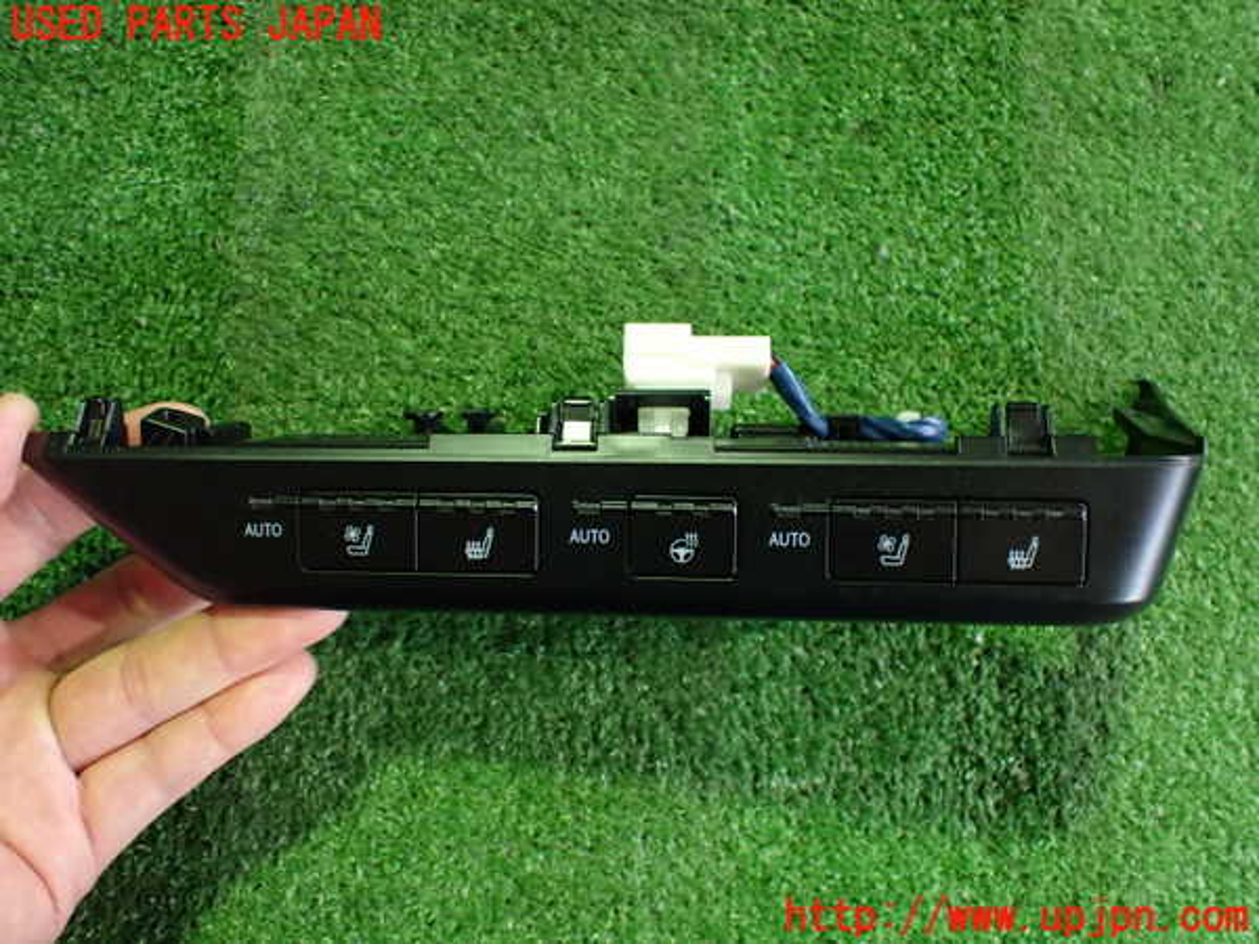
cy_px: 472
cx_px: 630
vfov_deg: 46.8
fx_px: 1091
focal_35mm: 30
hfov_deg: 60.0
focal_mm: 5.4
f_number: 2.3
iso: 800
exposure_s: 1/50
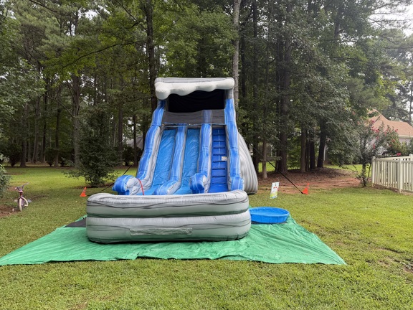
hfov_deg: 69.4
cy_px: 150
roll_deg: -0.3
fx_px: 298
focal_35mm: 25
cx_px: 203
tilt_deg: +2.4
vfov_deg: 54.9
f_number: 1.78
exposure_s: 1/649
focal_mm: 6.76
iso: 80
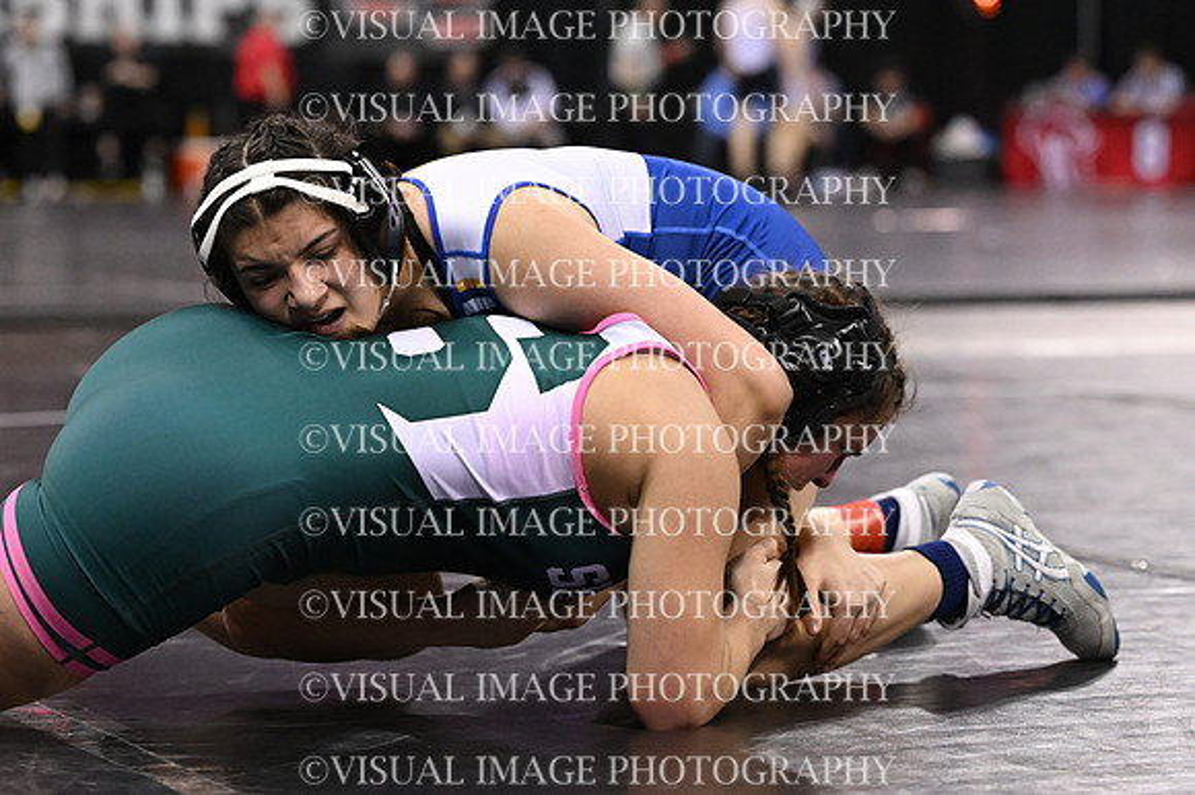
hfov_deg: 14.5
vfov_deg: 9.7
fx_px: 4711
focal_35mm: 142
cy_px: 398
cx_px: 598
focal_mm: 95
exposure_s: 1/1000
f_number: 3.2
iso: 4000
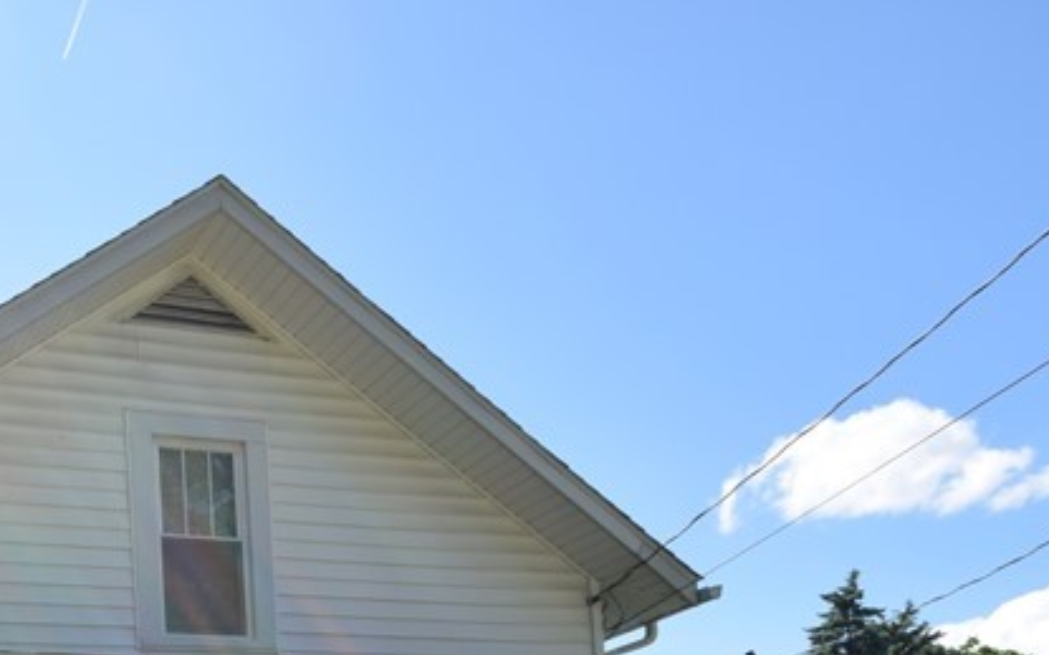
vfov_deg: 26.6
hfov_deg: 43.1
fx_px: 1143
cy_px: 871
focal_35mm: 40
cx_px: 27
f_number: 9
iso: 200
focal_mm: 10
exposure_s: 1/320
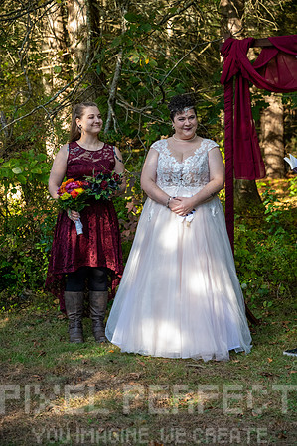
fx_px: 930
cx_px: 148
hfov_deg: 18.1
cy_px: 223
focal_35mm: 75
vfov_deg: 27.0
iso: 6400
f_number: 4.5
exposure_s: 1/2500
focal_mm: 75
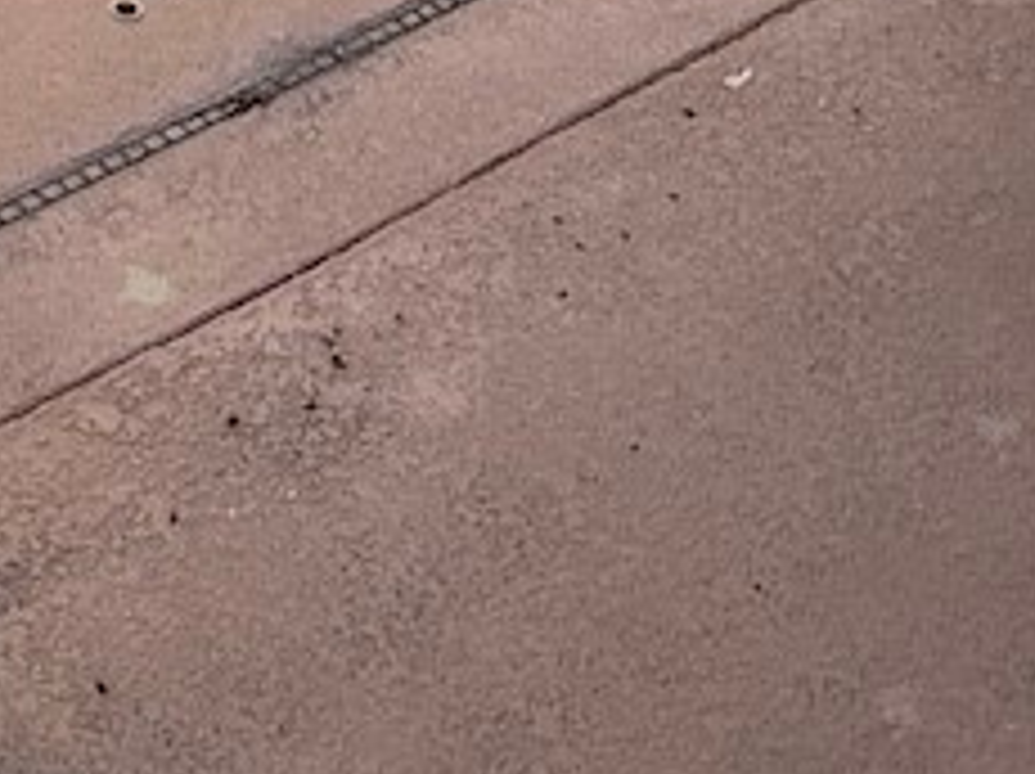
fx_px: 2330
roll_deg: +0.1
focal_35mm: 78
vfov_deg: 13.3
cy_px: -1148
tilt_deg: -6.5
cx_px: 40
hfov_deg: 24.1
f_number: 2.2
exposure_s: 1/888
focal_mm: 2.22
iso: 50
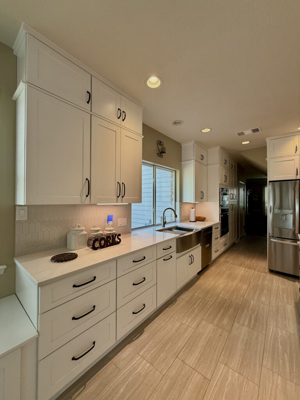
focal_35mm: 14
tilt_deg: +0.2
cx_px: 150
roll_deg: -1.0
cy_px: 200
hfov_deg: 85.7
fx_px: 162
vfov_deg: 102.1
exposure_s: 1/120
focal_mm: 2.22
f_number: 2.2
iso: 100
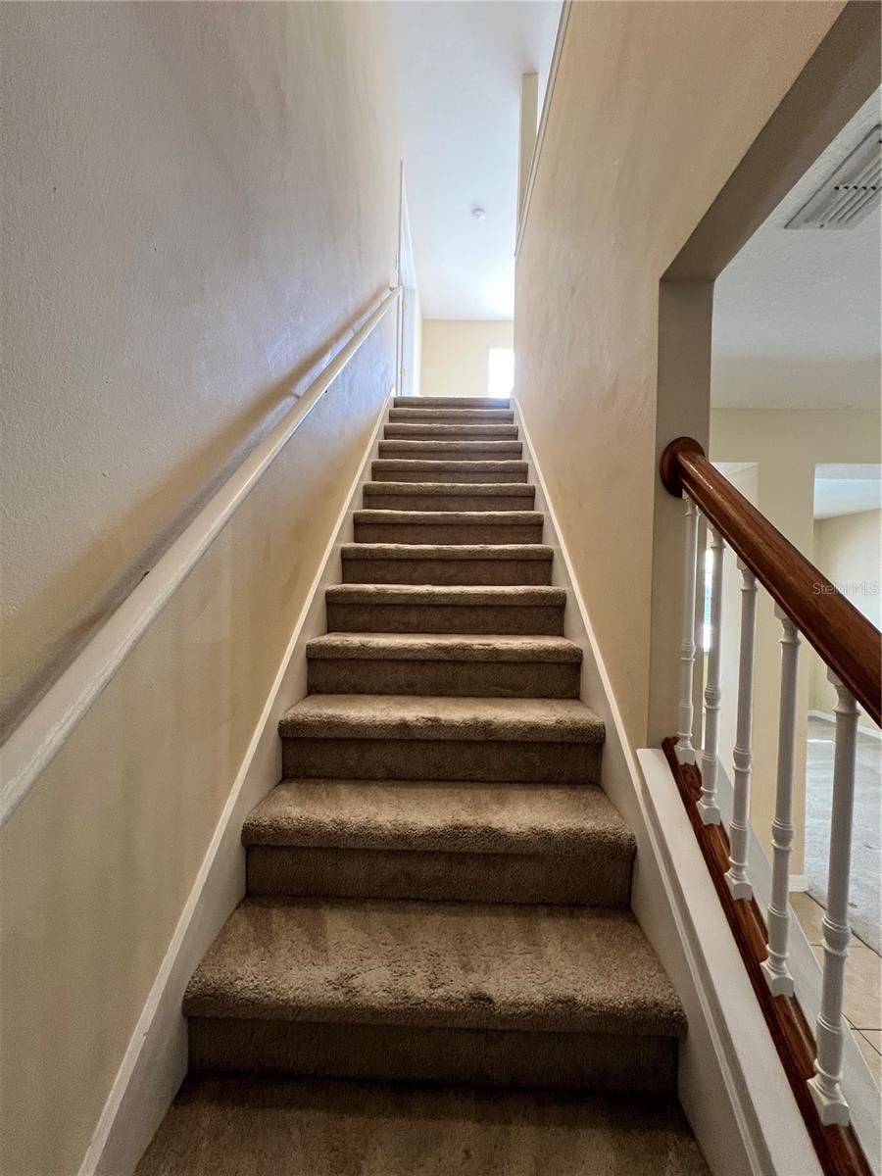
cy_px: 588
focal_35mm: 13
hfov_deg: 89.9
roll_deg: -0.8
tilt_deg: +1.0
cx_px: 441
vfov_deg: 106.2
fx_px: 442
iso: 250
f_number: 1.8
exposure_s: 1/60
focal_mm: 1.57
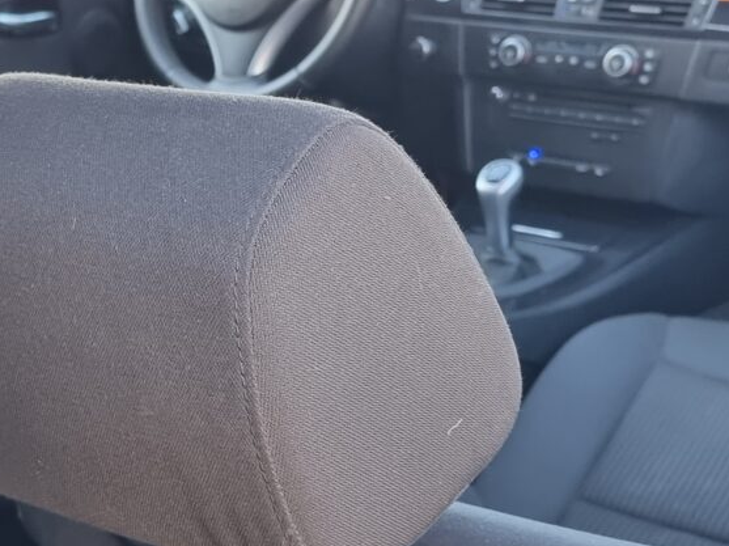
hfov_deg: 27.7
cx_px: 168
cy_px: 316
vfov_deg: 21.3
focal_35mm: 69
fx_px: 1452
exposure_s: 1/100
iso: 160
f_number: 1.8
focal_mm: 6.7
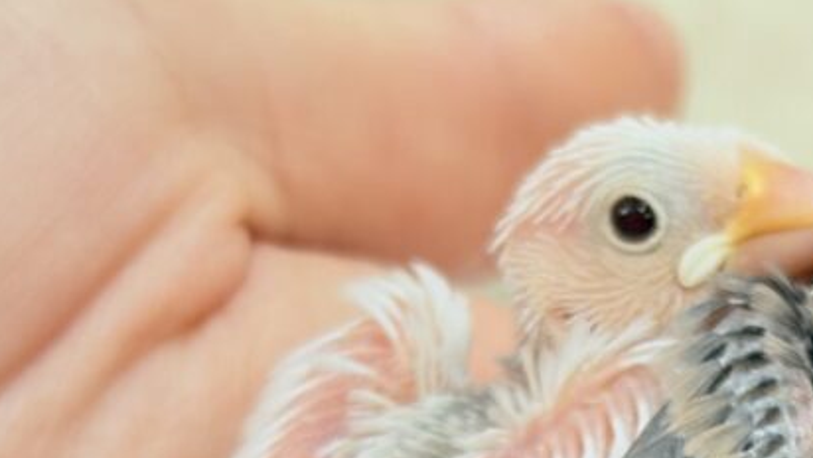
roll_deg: -9.5
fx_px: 3558
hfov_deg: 12.9
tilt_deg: -16.8
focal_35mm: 165
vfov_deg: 7.2
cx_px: 764
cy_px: 786
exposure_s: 1/50
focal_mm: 5.96
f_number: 1.6
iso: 64
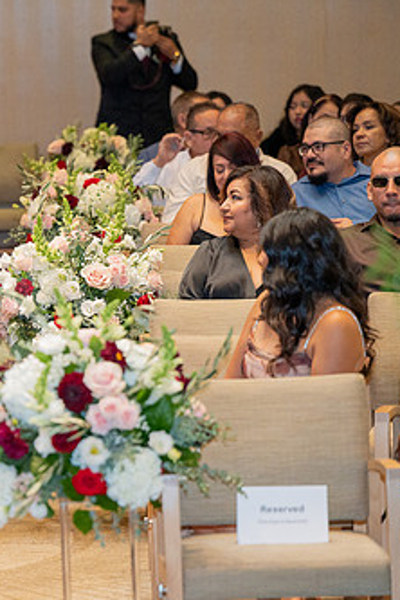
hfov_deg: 6.5
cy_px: 314
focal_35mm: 209
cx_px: -105
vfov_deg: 9.8
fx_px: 3483
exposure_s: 1/160
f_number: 3.2
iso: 1250
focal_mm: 120
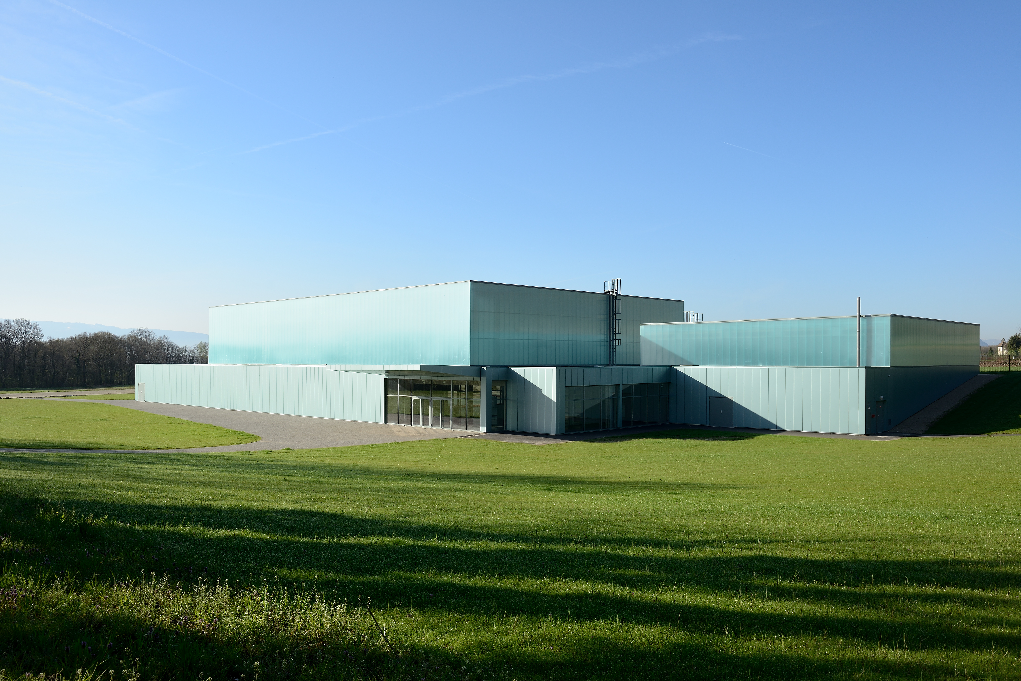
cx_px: 510
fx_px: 823
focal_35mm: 29
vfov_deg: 45.0
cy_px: 340
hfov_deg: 63.6
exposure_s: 1/320
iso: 100
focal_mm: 29
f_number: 7.1
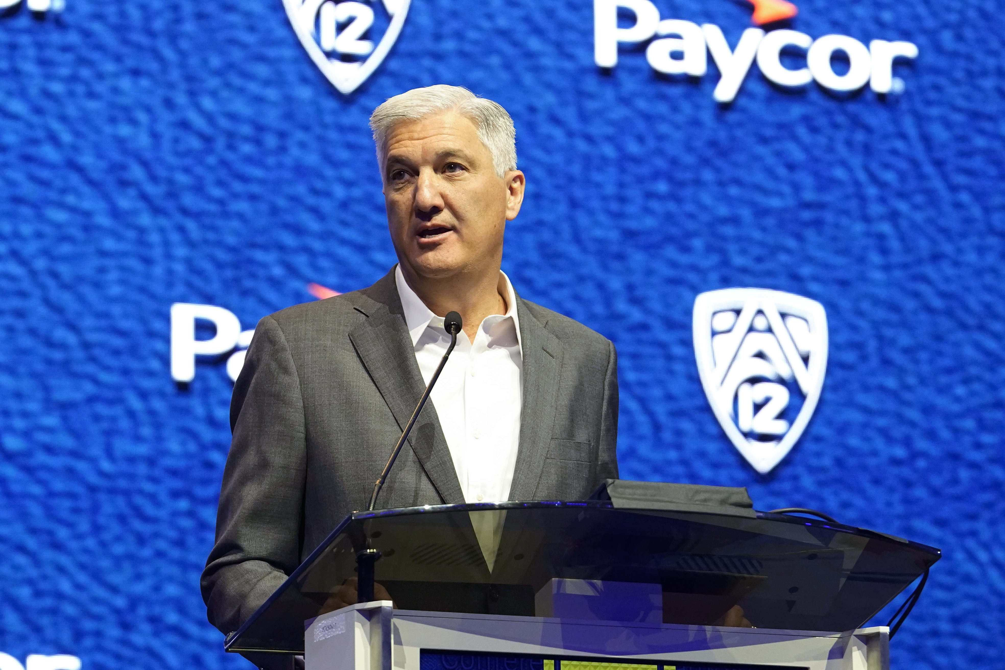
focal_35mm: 225
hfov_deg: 9.1
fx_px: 6281
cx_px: 502
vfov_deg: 6.1
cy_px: 335
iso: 4000
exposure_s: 1/250
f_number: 4.5
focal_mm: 150
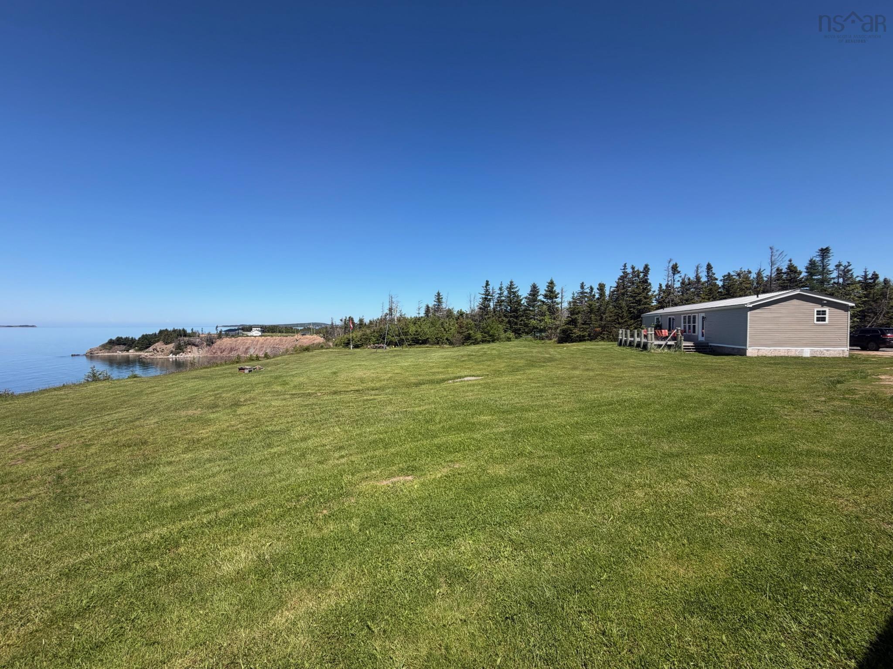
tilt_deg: -0.7
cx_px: 446
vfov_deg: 85.7
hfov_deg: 102.1
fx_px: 361
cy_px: 334
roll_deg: +0.3
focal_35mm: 14
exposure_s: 1/799
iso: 20
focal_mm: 2.22
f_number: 2.2
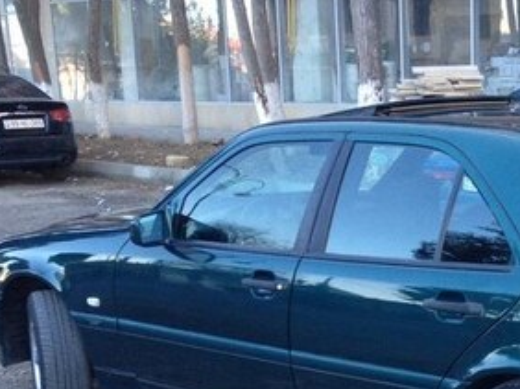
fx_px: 1231
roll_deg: +0.2
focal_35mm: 82
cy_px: 453
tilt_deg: -21.6
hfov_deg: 23.0
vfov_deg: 17.2
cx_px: 511
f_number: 2.4
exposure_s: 1/120
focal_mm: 4.28
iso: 80
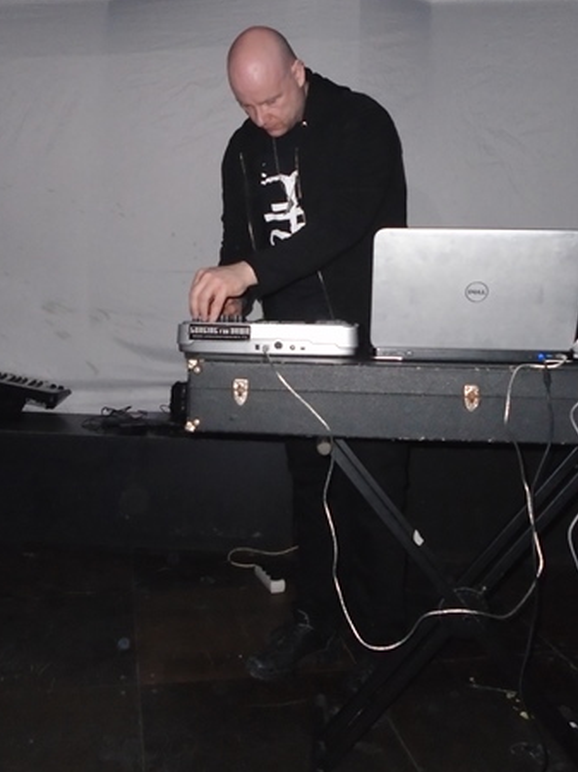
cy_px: 266
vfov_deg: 49.4
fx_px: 825
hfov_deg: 38.6
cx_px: 278
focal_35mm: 37
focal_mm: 4.6
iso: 400
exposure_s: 1/30
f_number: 3.2
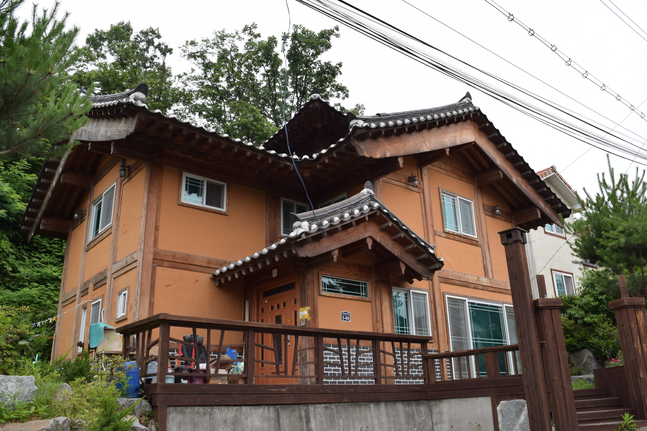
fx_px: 539
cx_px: 324
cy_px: 216
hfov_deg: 61.9
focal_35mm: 30
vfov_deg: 43.6
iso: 200
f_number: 9
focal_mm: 20
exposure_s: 1/320
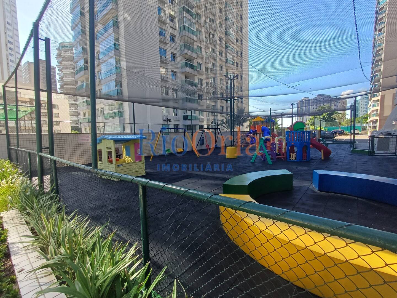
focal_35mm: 16
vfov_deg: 78.1
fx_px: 183
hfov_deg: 94.5
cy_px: 149
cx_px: 198
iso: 40
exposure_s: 1/339
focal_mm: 1.64
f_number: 2.2
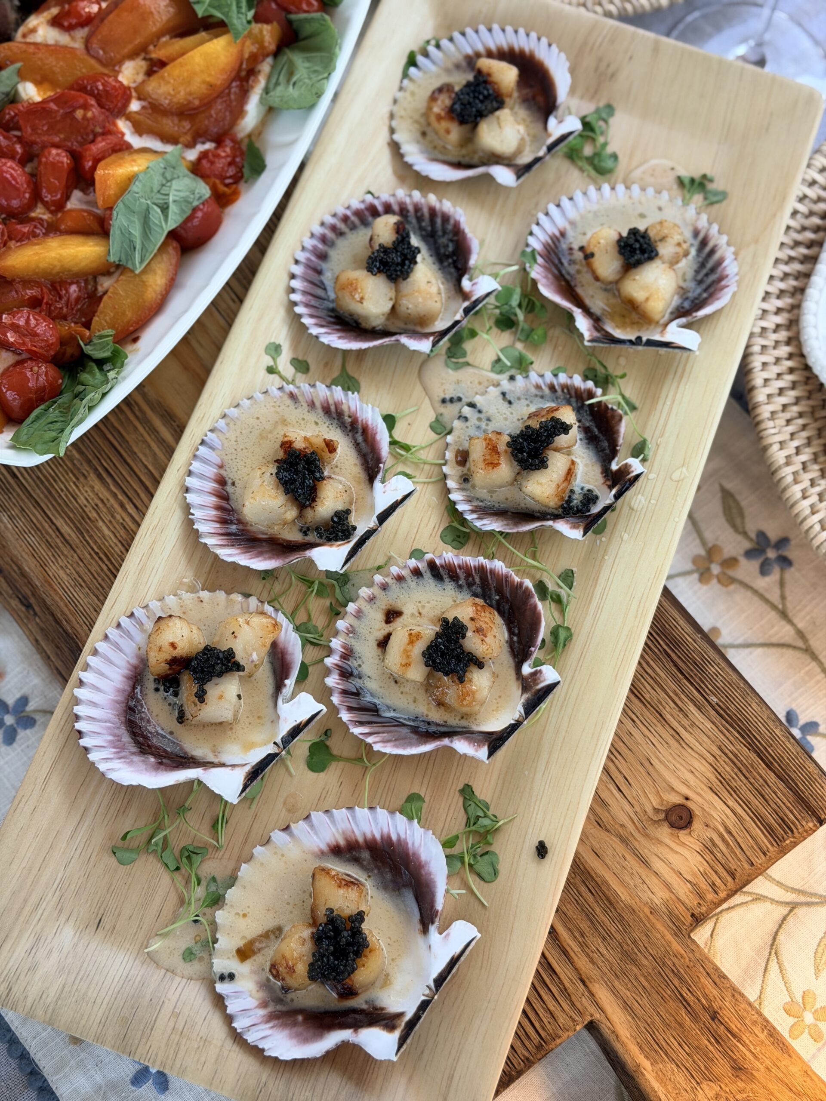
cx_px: 413
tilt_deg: -72.9
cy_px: 550
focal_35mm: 48
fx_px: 1527
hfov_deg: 30.3
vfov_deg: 39.7
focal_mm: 6.76
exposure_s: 1/120
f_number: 1.78
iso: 64
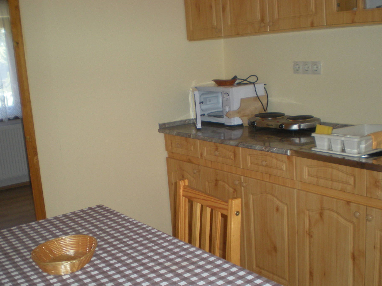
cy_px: 153
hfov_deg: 43.8
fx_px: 474
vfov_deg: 33.6
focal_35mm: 43
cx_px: 177
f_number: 3.1
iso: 137
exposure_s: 1/60
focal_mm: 6.3
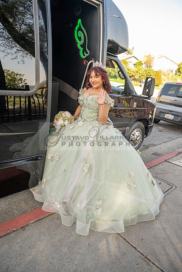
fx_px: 182
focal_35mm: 24
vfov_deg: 73.7
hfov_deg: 53.1
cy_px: 136
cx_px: 91
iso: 200
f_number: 3.5
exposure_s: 1/320
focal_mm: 24
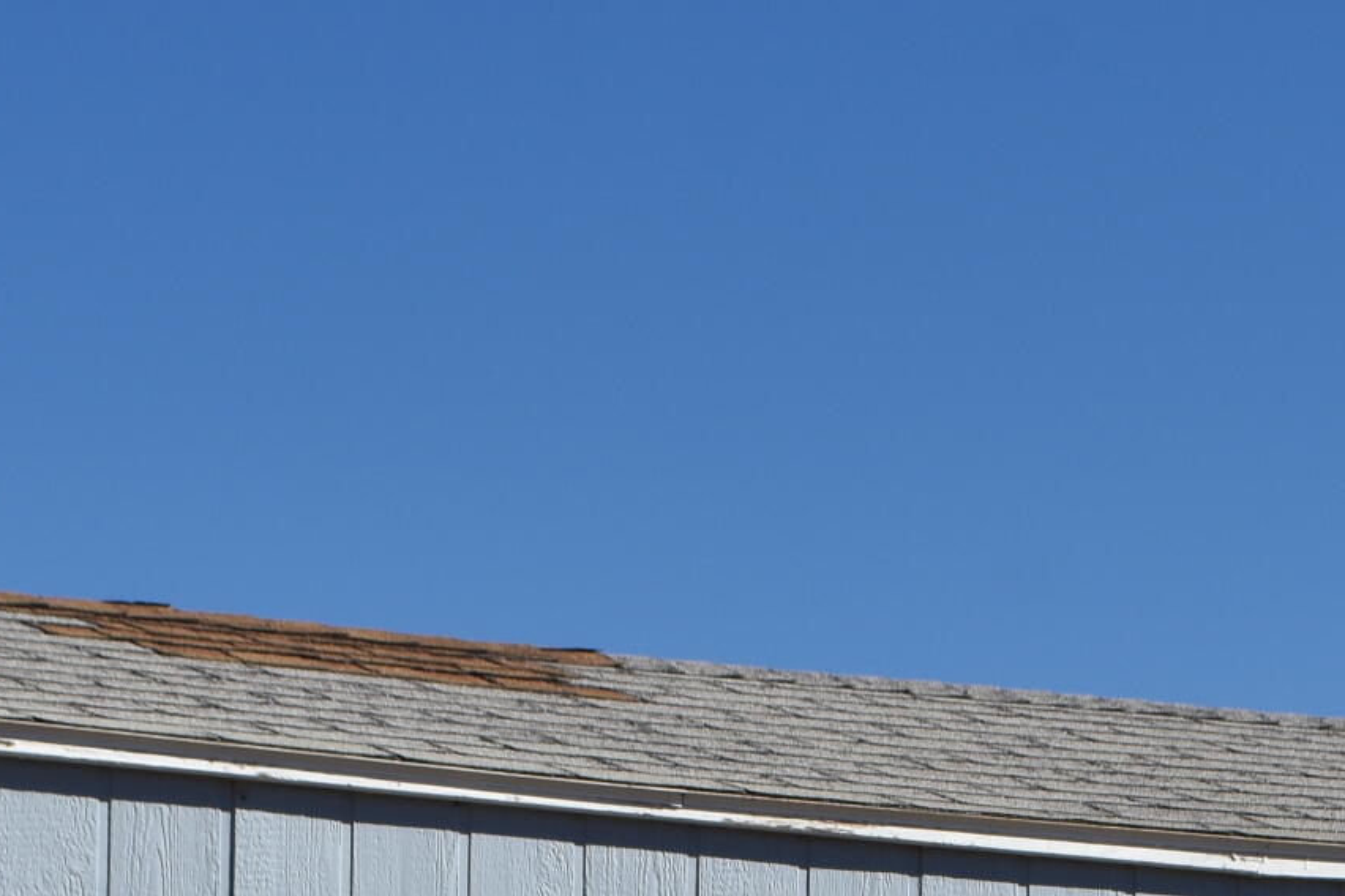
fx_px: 6314
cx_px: 884
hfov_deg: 12.1
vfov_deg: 8.0
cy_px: 1350
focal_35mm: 169
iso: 125
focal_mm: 32
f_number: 8
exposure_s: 1/500
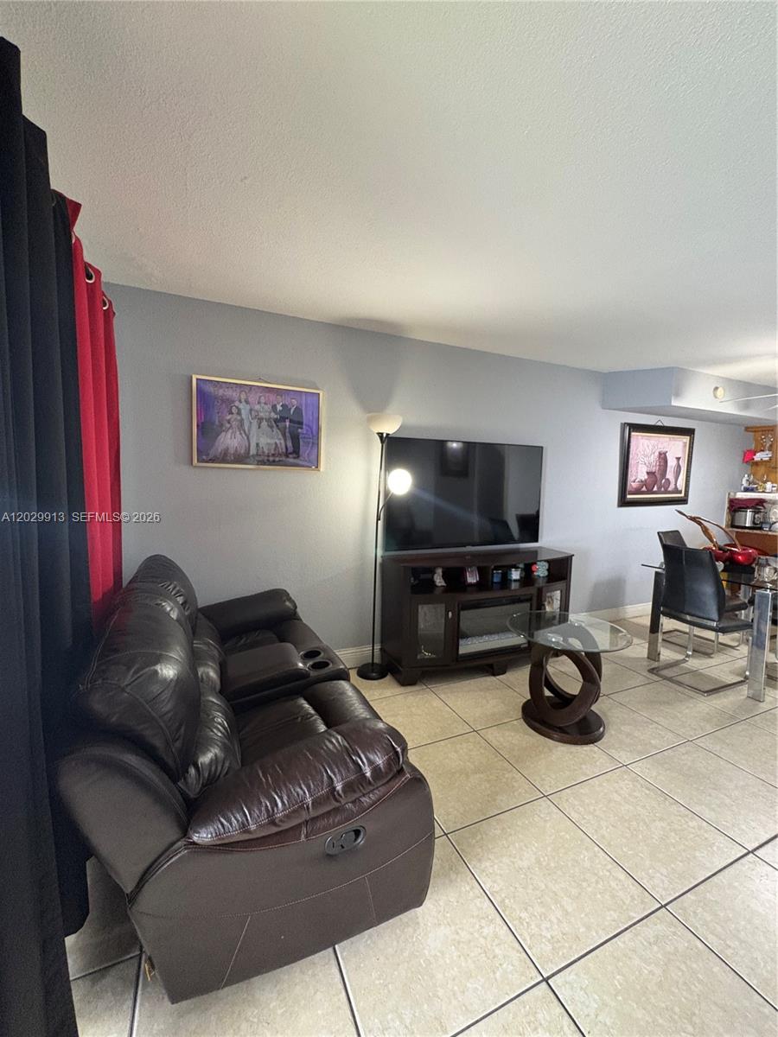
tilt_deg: -4.5
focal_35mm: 14
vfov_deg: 102.1
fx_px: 420
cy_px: 518
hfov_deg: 85.7
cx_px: 389
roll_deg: -1.2
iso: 640
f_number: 2.2
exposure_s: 1/60
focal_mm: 2.22
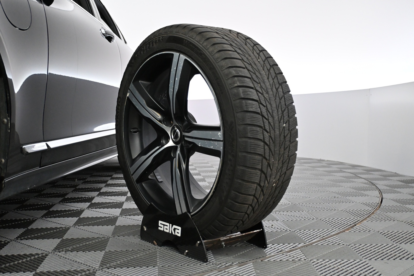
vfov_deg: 36.2
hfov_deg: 52.2
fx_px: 423
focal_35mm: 37
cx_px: 207
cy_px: 138
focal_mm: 24.5
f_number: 4.2
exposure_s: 1/125
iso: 3200
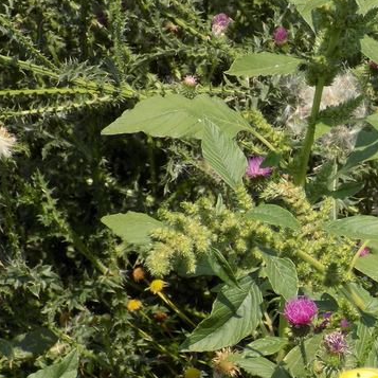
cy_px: 259
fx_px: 3076
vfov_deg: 7.0
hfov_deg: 7.0
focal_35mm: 249
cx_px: 392
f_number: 4.8
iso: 80
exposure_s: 1/400
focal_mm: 20.9
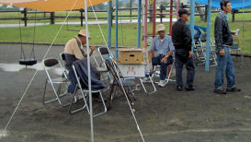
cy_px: 30
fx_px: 393
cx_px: 144
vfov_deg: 20.2
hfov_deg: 35.4
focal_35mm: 59
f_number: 2.6
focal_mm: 5.8
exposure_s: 1/160
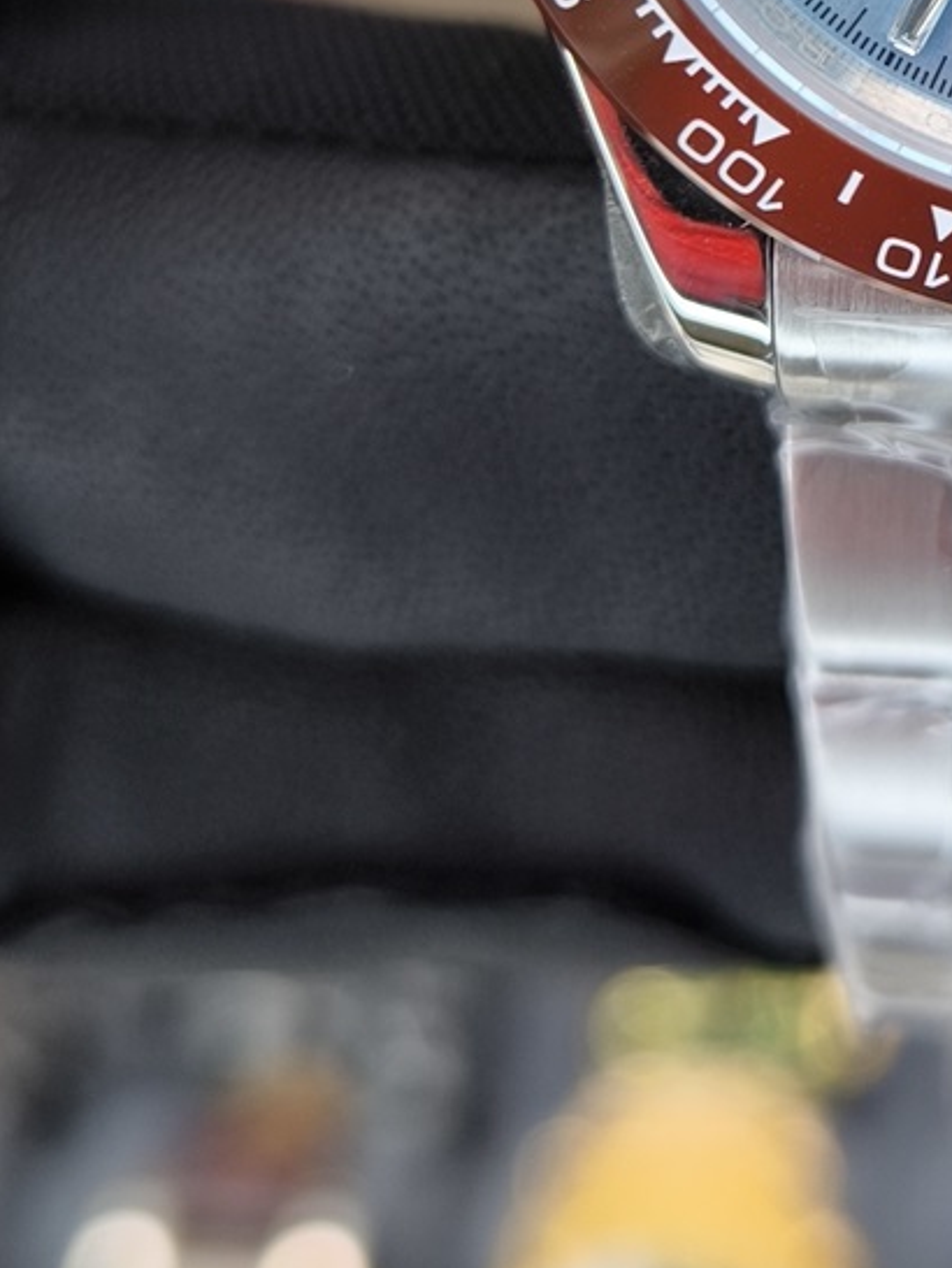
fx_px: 3298
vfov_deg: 21.1
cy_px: 53
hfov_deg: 15.8
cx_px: 1147
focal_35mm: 90
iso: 50
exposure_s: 1/155
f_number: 1.9
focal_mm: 6.92
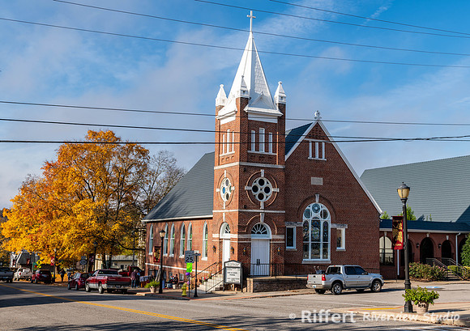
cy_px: 171
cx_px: 245
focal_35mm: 41
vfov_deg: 34.0
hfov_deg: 46.8
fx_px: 542
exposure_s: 1/160
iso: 64
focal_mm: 35
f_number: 8
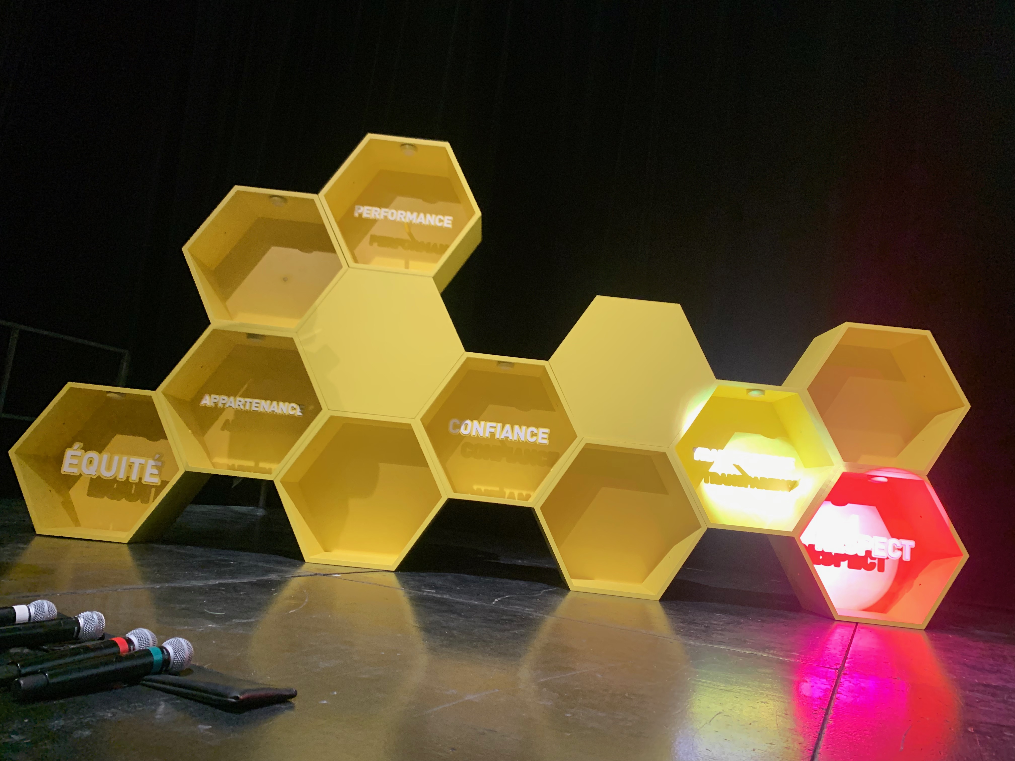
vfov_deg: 53.1
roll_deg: -6.7
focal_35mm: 26
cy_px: 380
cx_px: 508
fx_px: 762
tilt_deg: +10.1
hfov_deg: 67.3
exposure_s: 1/60
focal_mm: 4.25
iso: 250
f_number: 1.8
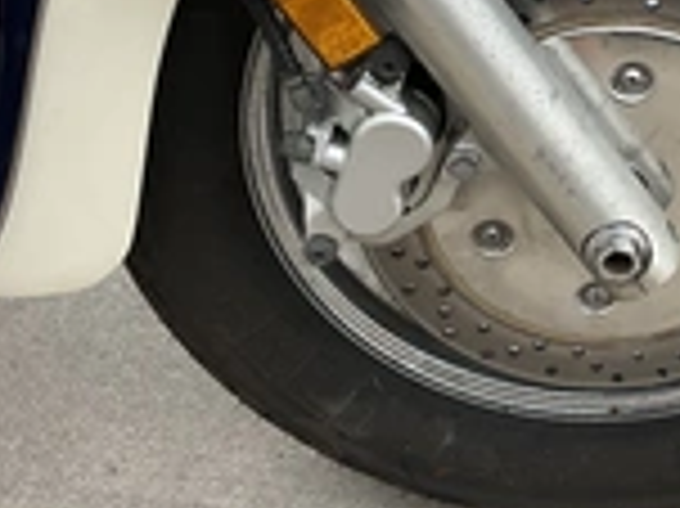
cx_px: 626
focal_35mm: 77
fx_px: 1511
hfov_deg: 24.5
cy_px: 9
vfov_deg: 18.6
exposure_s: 1/122
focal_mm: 3
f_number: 1.8
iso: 25
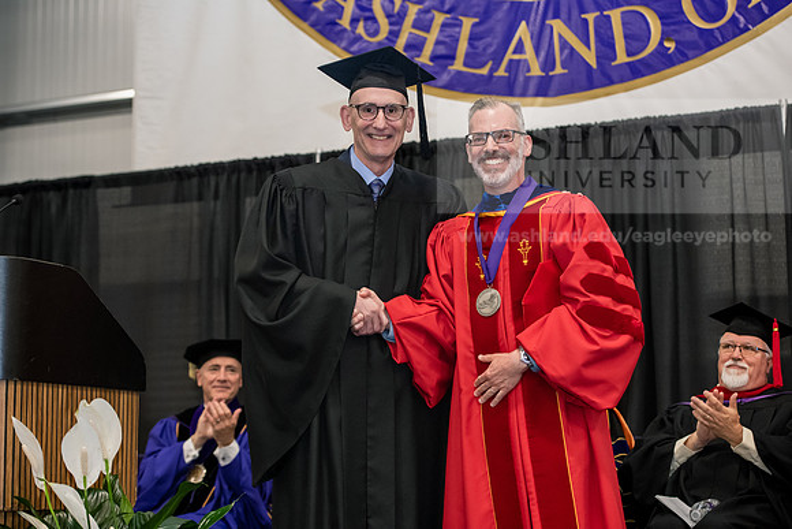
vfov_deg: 18.2
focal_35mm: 75
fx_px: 1650
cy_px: 264
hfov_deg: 27.0
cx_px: 396
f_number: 4
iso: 3200
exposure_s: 1/200
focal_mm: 75
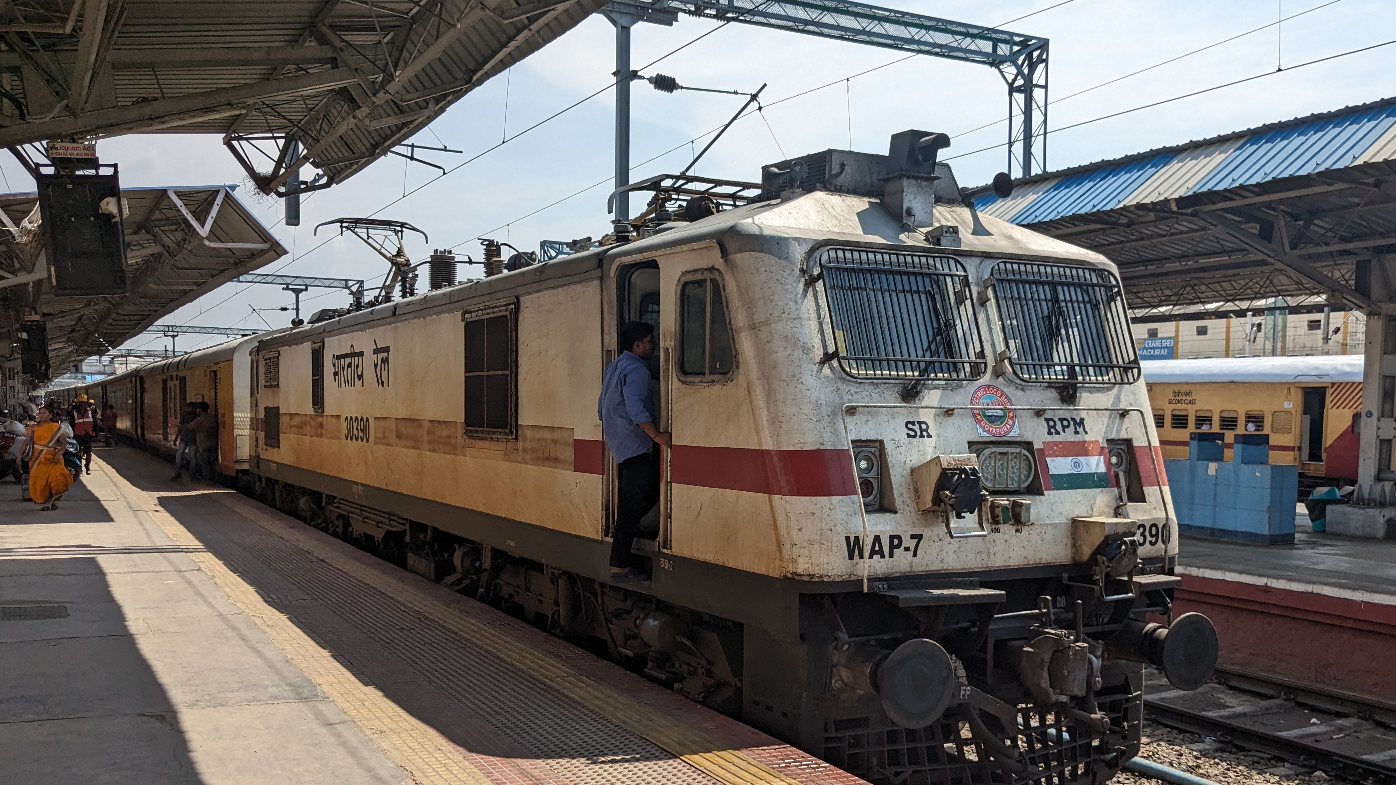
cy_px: 487
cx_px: 752
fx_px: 1259
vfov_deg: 34.5
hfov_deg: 58.0
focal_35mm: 34
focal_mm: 4.38
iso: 61
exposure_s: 1/4673
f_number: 1.73
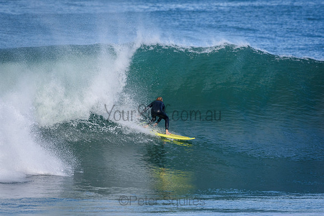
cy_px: 108
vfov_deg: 2.3
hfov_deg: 3.4
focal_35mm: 600
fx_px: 5401
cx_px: 162
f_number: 5.6
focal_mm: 400
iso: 500
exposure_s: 1/2000
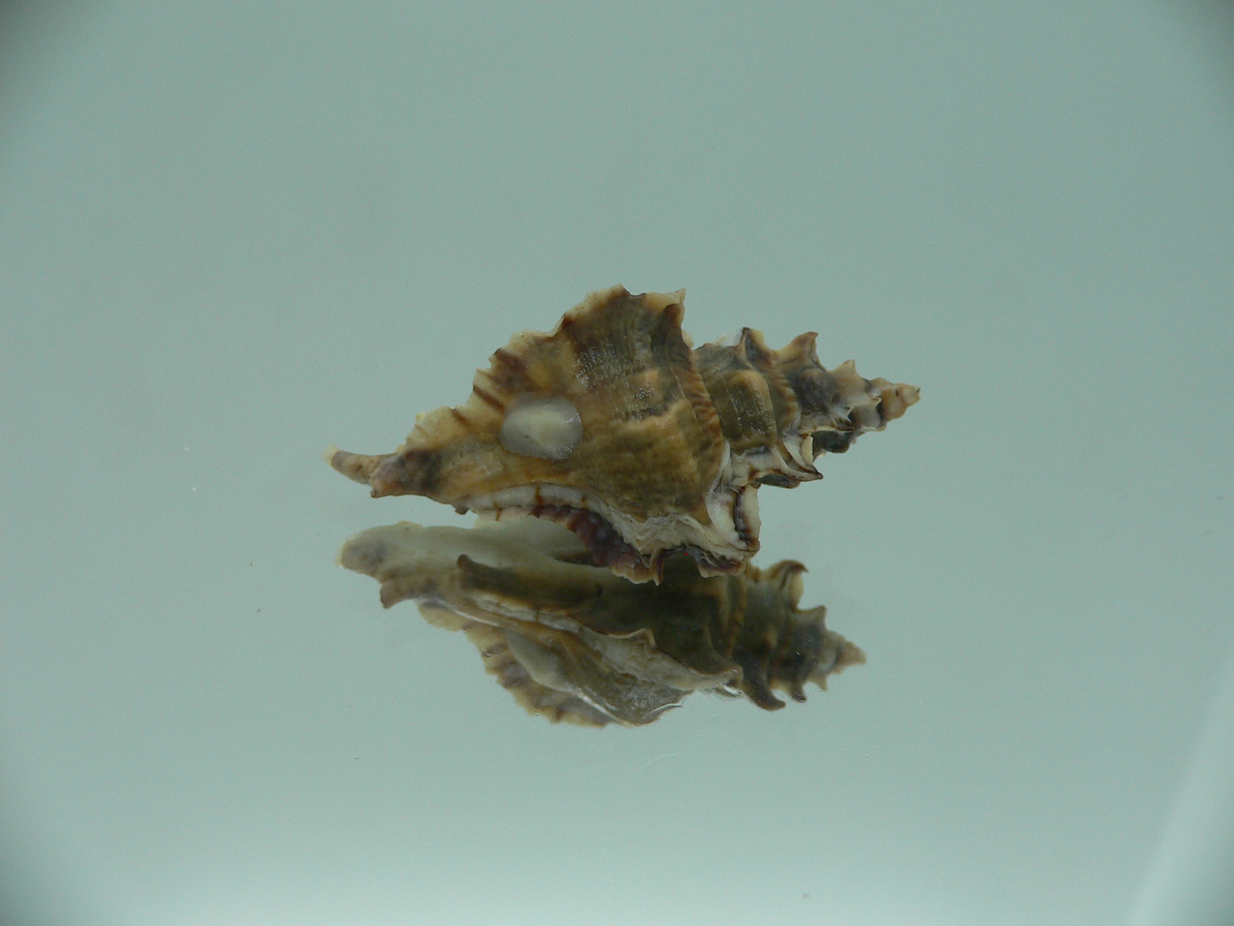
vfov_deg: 40.7
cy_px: 463
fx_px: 1248
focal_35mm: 35
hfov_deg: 52.6
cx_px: 617
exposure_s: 1/60
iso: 80
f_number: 2.8
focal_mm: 4.6
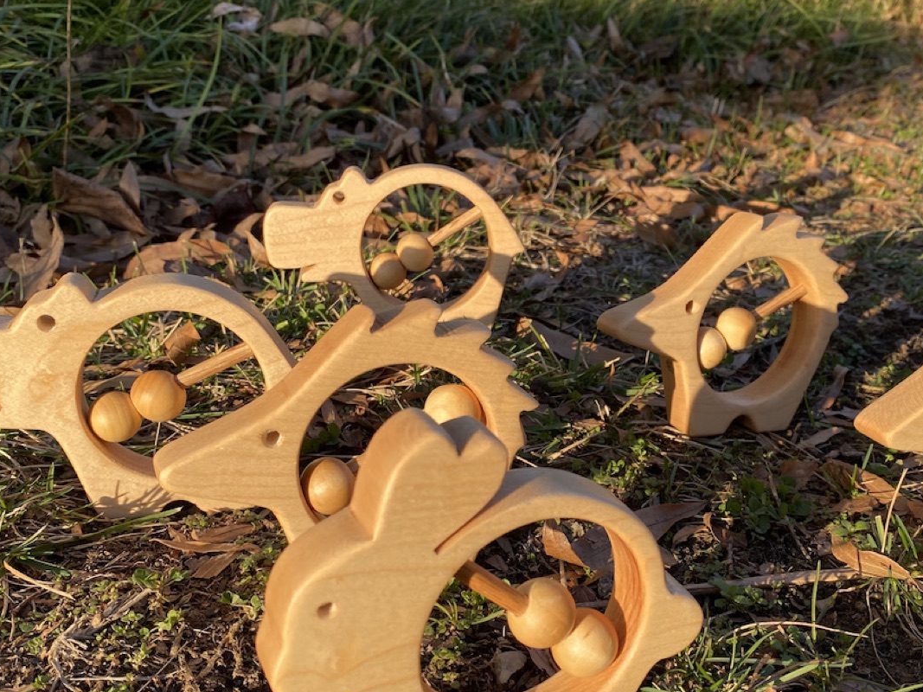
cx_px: 535
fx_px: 1040
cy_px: 415
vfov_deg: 36.7
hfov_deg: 47.7
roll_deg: -0.7
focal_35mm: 39
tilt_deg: -22.5
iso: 32
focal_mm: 4.25
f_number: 1.8
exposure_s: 1/604
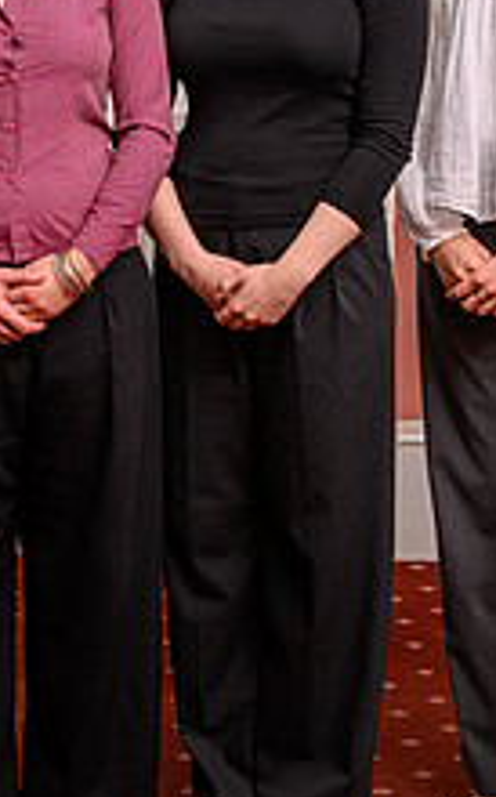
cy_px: 213
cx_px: 99
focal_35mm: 115
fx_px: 2494
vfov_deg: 18.1
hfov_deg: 11.3
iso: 64
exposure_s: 1/200
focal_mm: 37
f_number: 4
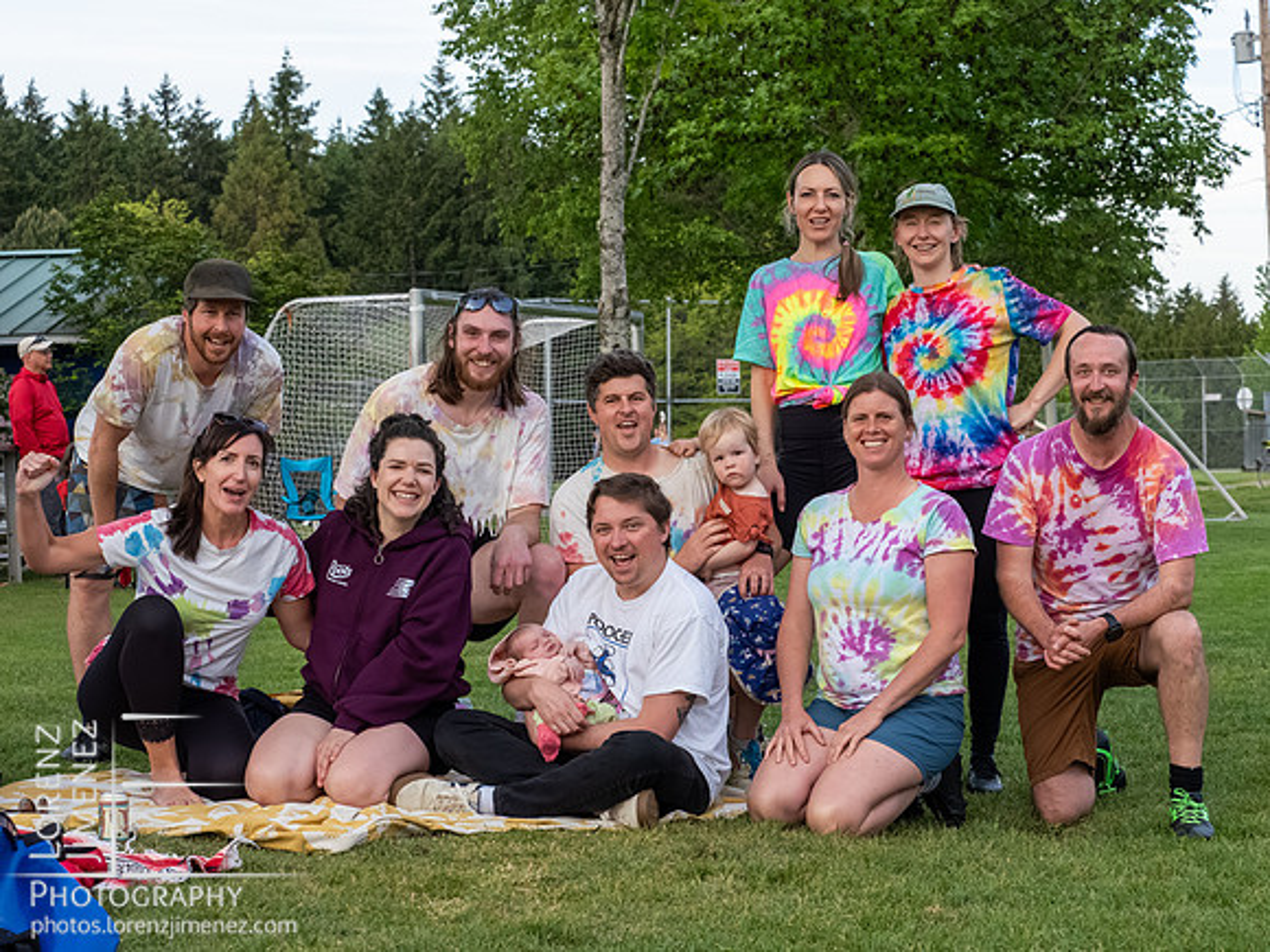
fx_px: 3375
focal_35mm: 92
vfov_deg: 16.1
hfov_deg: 21.3
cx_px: 635
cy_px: 476
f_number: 5.6
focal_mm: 46
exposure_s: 1/1000
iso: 2500
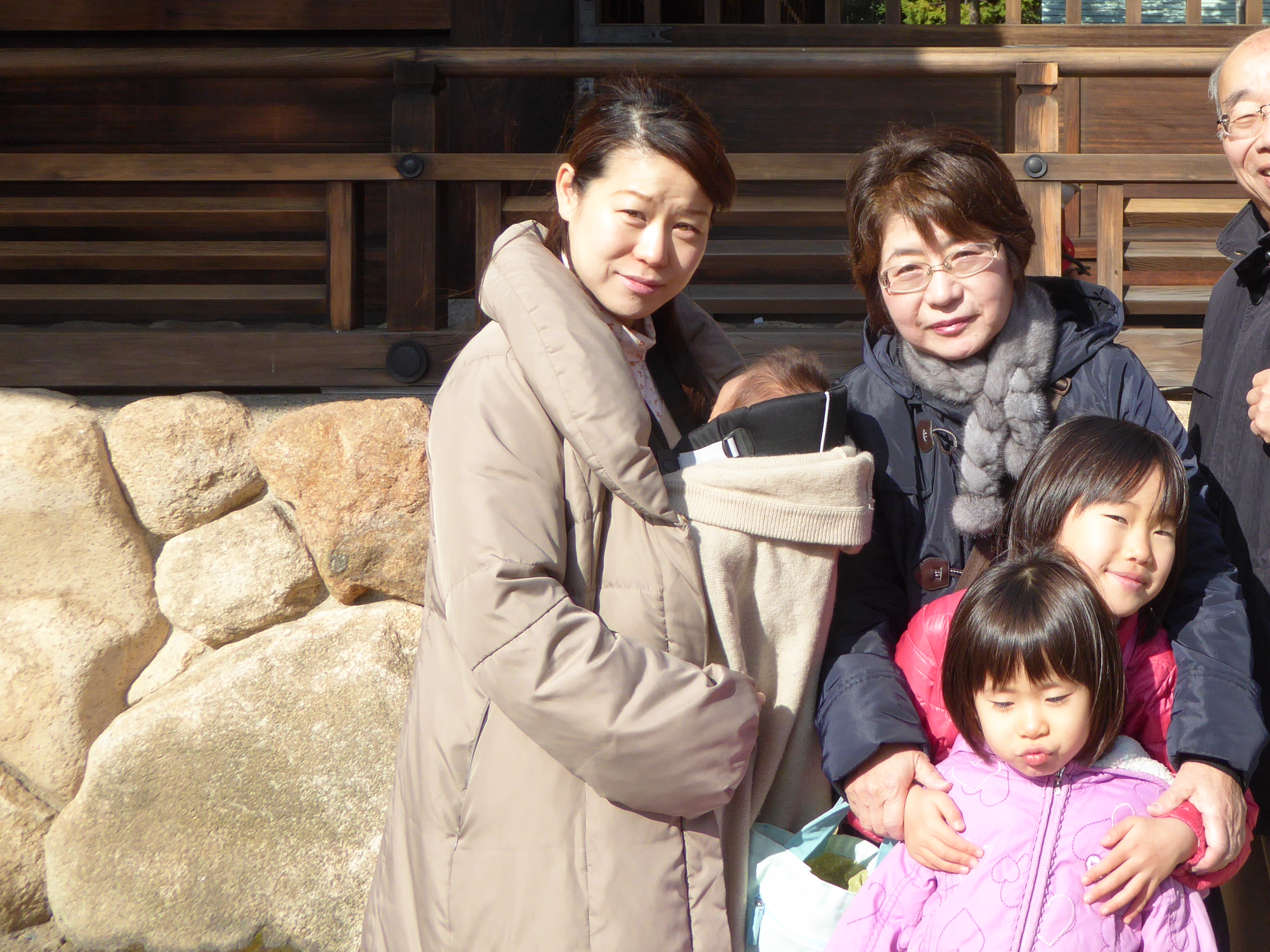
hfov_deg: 34.6
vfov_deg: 26.8
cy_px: 304
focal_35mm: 54
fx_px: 1981
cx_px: 993
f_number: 3.6
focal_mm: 5.8
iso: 100
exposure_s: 1/640
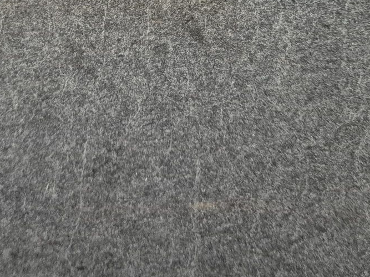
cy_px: -93
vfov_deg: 19.5
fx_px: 737
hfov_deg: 28.0
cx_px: 123
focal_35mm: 69
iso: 1600
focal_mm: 5.4
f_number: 1.8
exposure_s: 1/100
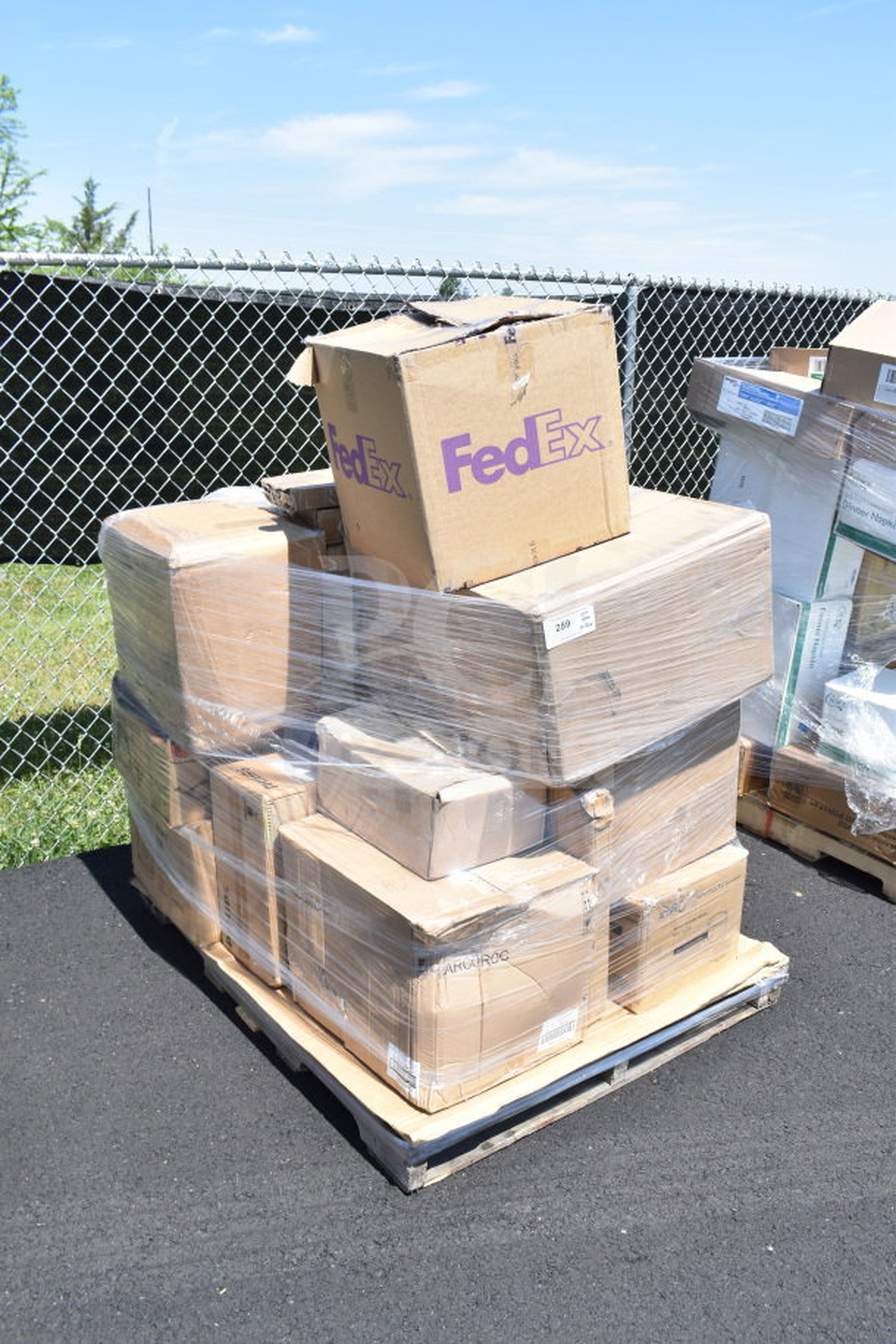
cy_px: 672
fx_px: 1120
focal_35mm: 30
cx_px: 448
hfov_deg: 43.6
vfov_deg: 61.9
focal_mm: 20
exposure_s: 1/250
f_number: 8
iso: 200
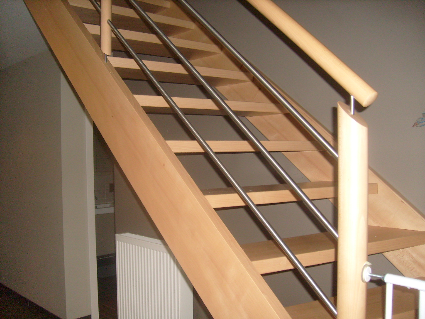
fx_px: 430
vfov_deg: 40.7
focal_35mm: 35
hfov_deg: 52.6
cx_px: 212
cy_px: 160
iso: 100
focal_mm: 5.8
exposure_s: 1/45
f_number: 2.8
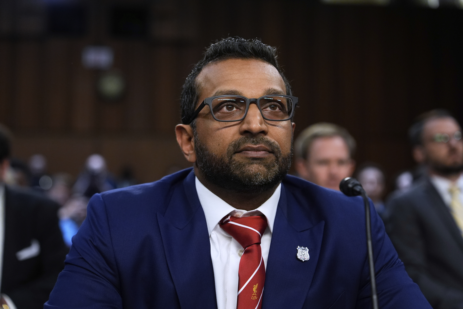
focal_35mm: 70
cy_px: 154
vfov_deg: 19.5
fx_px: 900
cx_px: 232
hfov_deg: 28.8
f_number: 2.8
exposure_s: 1/500
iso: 2000
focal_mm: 70
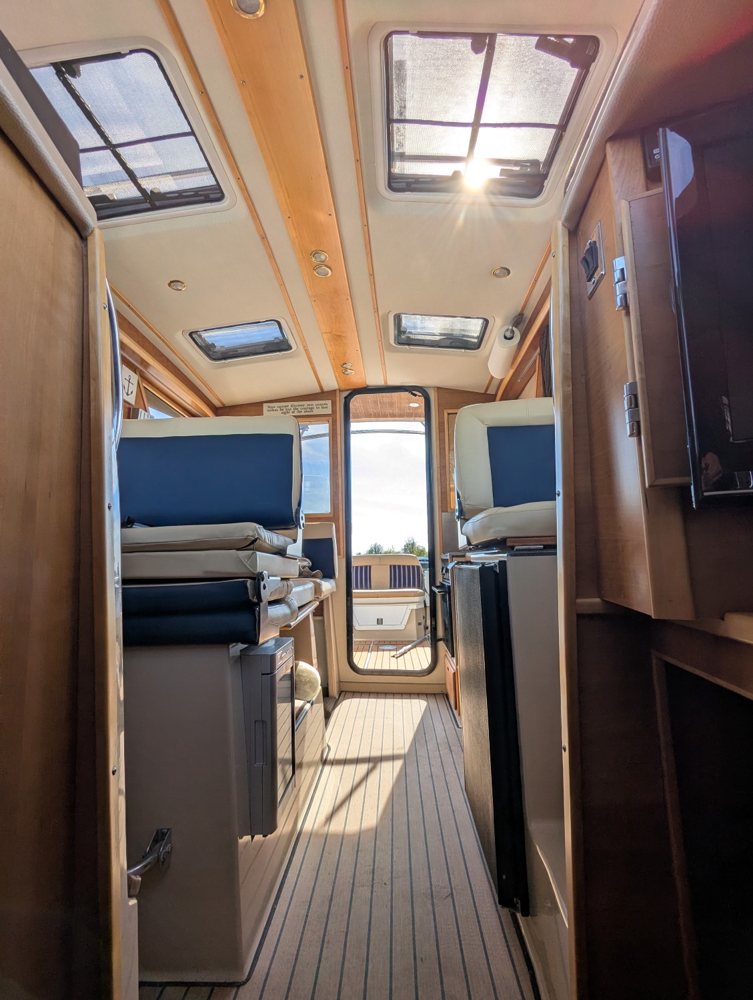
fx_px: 463
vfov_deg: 94.4
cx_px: 376
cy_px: 500
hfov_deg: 78.2
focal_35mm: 16
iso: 44
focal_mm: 2.35
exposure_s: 1/616
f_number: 2.2
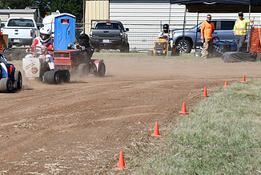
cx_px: 71
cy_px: 37
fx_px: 1444
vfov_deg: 6.9
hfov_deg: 10.3
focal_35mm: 199
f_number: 9
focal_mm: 75
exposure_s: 1/320
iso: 100
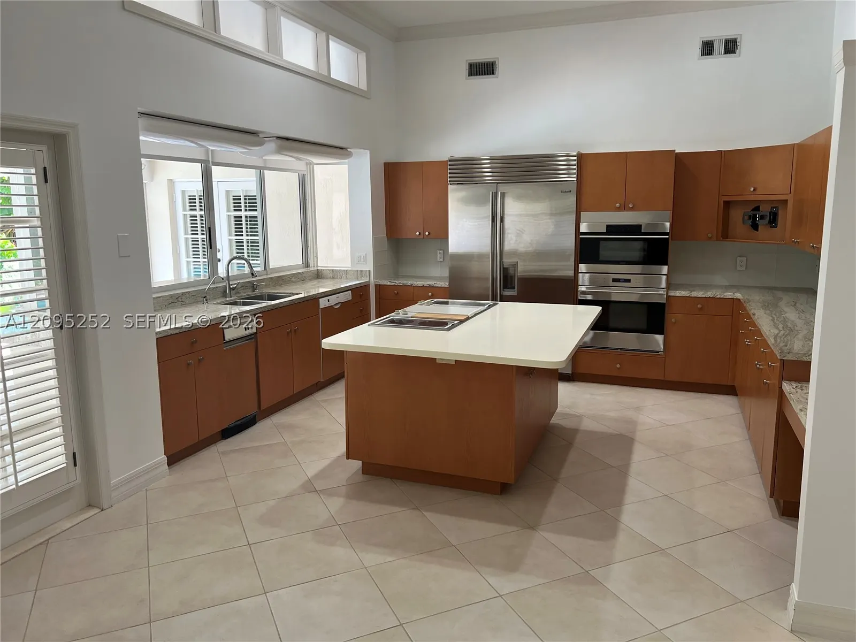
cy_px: 321
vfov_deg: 53.1
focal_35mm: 26
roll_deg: -0.1
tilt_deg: -8.8
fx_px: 643
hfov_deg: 67.3
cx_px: 428
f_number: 1.5
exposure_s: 1/120
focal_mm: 5.7
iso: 125
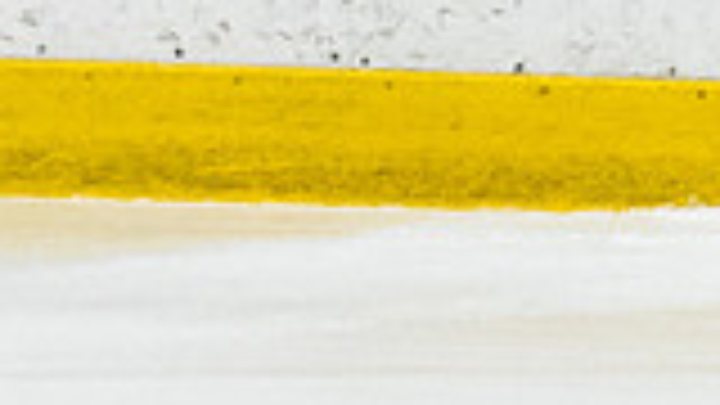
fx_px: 21535
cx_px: -539
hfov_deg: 1.9
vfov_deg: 1.1
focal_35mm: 1128
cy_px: 297
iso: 3200
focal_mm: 86
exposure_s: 1/800
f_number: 2.8
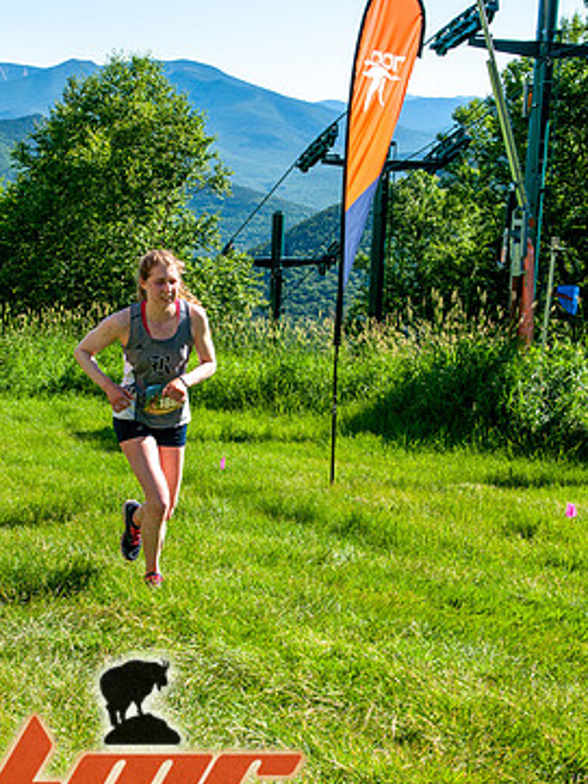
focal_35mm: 61
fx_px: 1381
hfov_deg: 24.0
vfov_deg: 31.7
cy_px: 413
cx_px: 266
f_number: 8
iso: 200
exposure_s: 1/400
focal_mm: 34
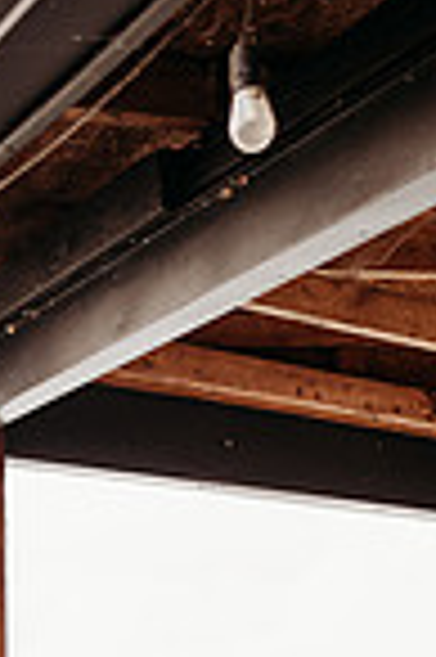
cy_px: 878
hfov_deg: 18.4
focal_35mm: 74
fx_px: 1347
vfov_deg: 23.8
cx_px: 180
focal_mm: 24
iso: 200
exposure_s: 1/250
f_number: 2.2
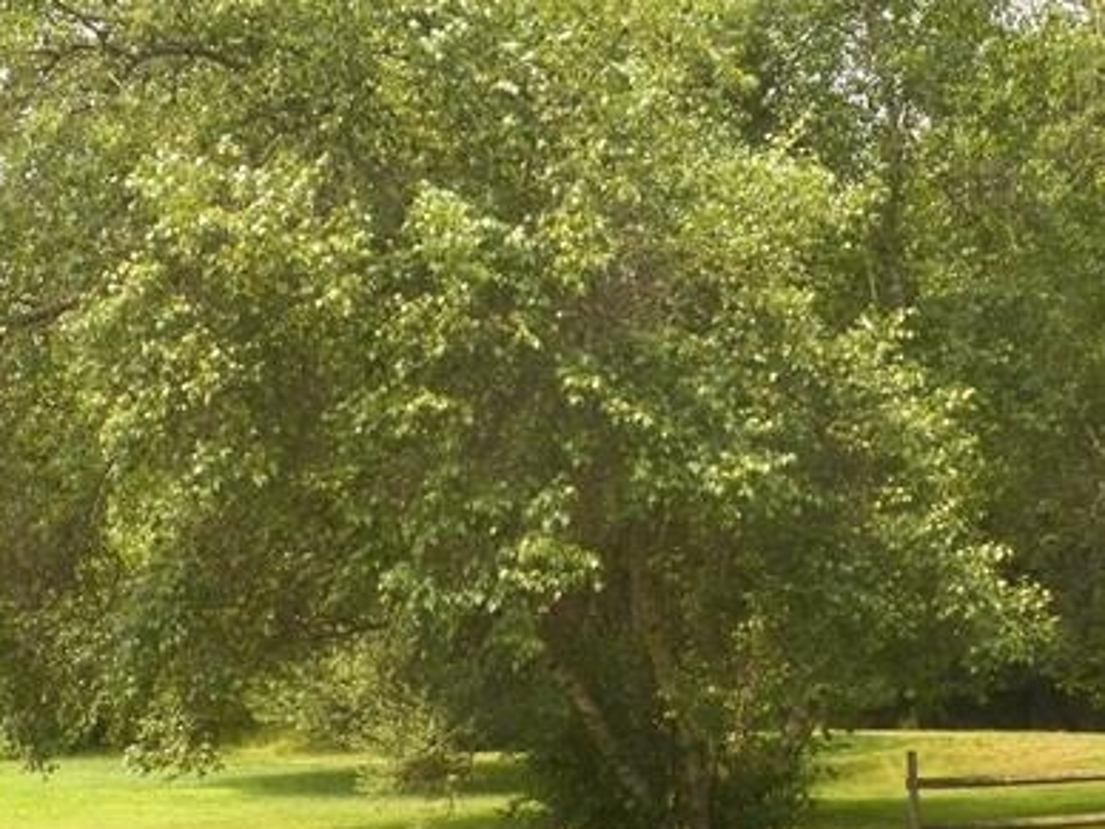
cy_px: 711
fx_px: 2075
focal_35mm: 65
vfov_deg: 22.2
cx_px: 612
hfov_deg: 29.8
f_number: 4
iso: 125
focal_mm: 4.9
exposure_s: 1/320
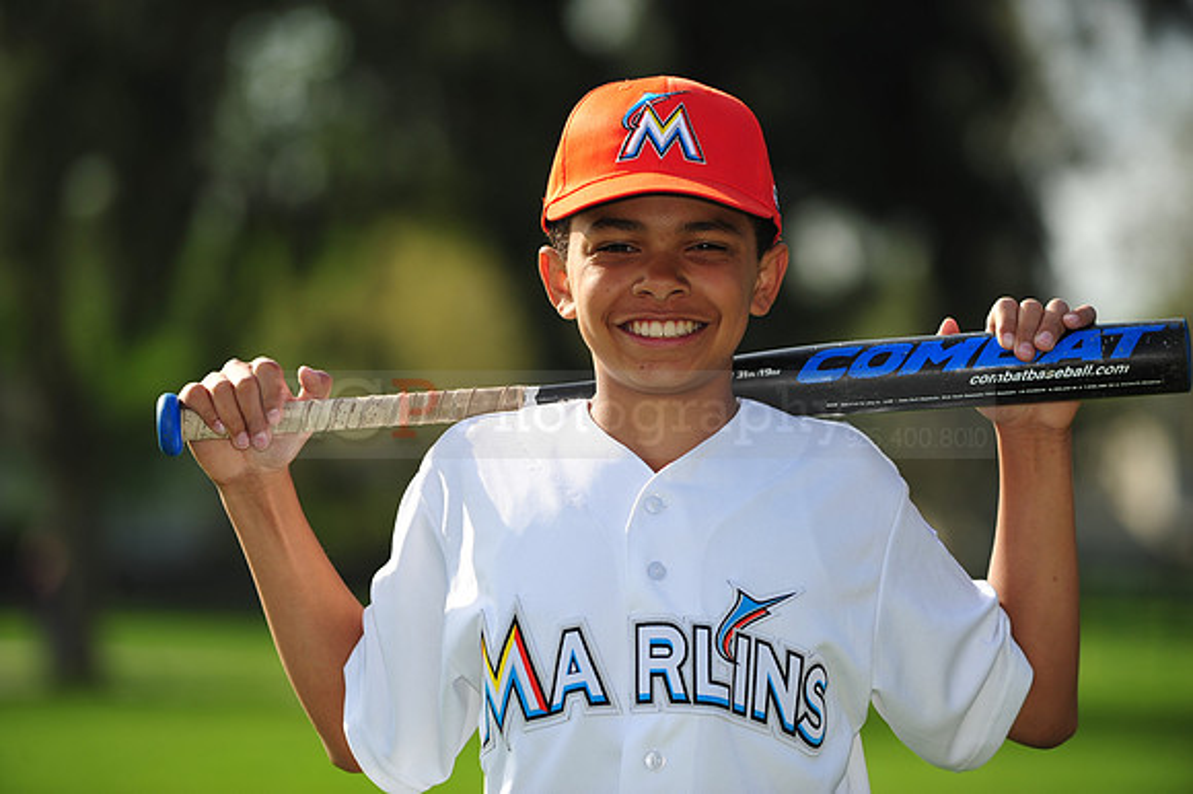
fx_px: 6624
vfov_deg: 6.9
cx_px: 596
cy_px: 397
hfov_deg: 10.3
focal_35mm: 200
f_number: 4.5
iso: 200
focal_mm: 200
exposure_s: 1/1250
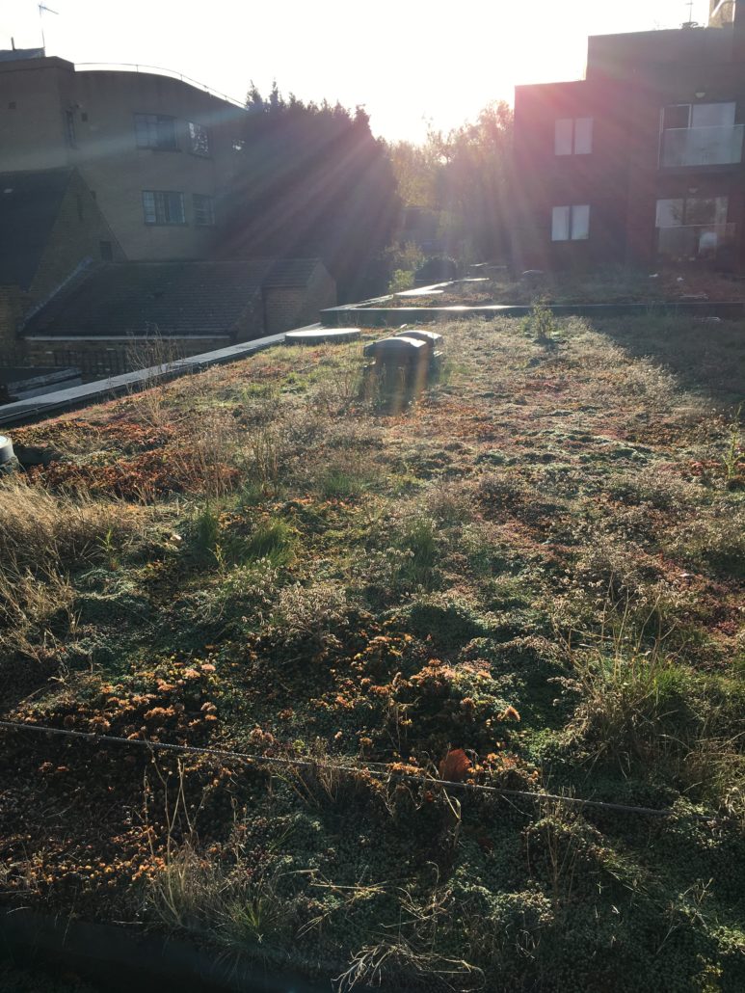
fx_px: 832
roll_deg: +2.3
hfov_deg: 48.2
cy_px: 496
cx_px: 372
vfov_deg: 61.6
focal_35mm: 29
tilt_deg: -18.4
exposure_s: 1/950
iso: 25
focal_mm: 4.15
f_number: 2.2
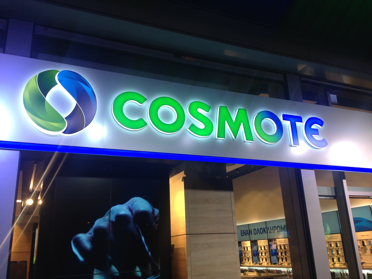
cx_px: 186
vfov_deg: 40.7
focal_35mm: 35
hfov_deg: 52.6
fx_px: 376
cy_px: 140
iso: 64
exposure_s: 1/60
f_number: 2.4
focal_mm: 4.28
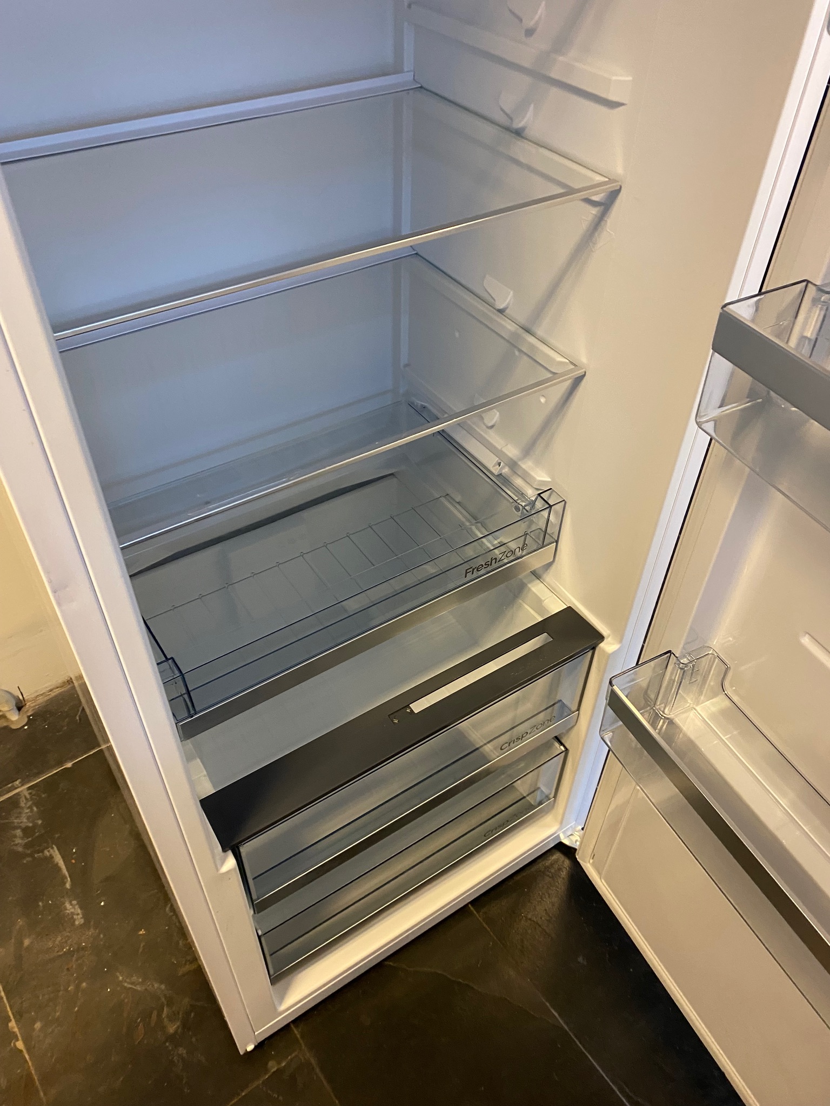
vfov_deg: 67.3
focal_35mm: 26
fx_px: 831
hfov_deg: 53.1
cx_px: 415
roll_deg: -3.5
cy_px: 553
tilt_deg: -40.8
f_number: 1.8
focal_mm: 4.25
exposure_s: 1/50
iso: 200
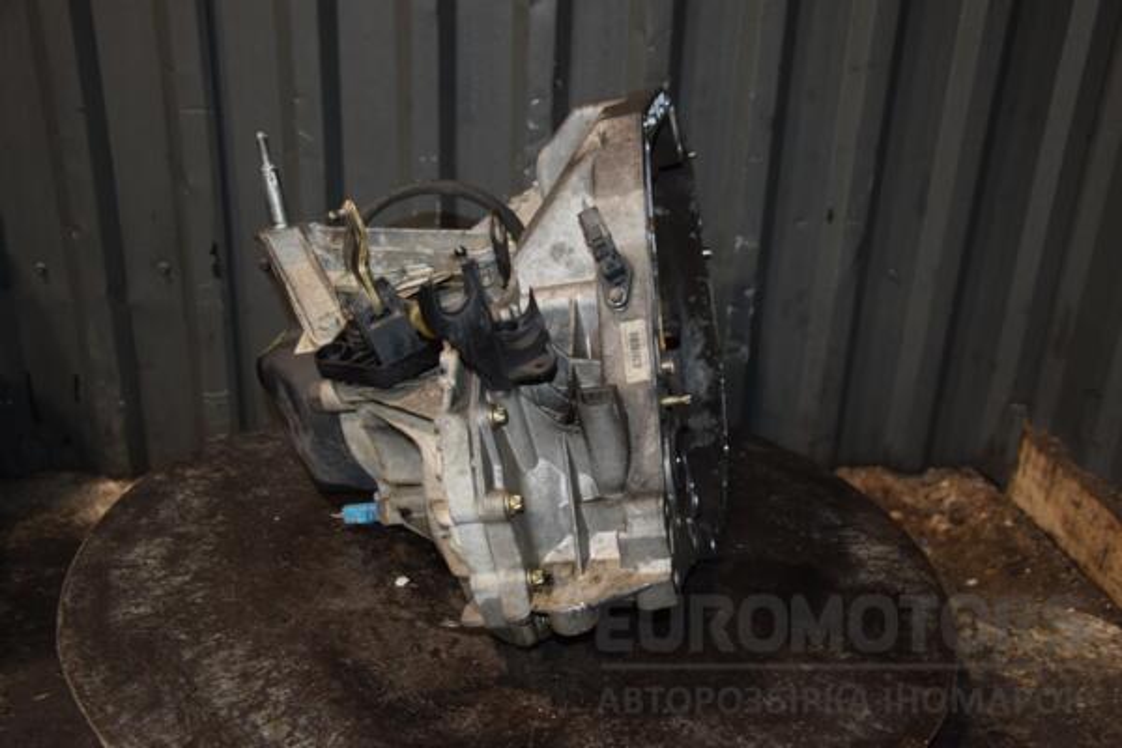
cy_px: 374
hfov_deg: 51.3
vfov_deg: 35.5
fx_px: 1169
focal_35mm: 38
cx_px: 561
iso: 800
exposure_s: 1/60
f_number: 5
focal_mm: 25
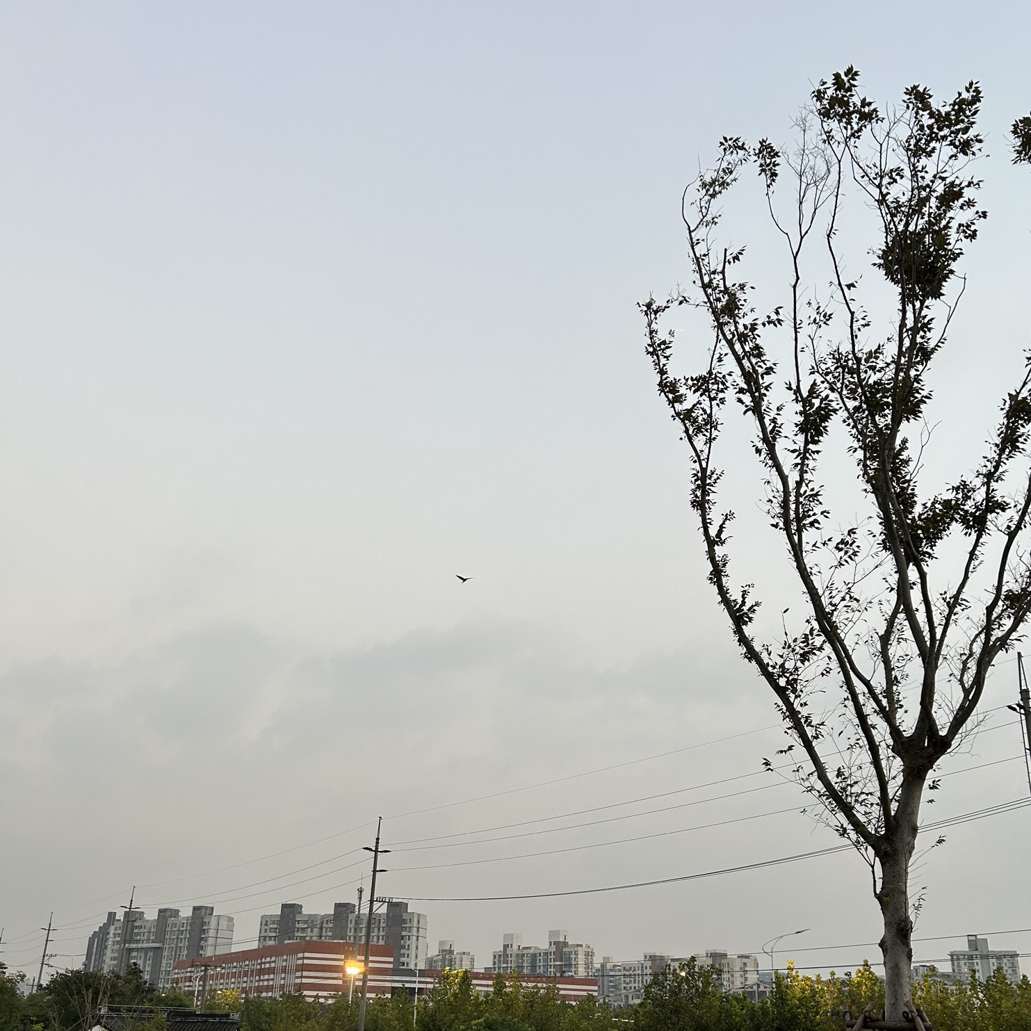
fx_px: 1045
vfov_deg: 52.0
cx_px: 512
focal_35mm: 31
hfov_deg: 52.5
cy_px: 646
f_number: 1.5
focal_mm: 5.7
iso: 80
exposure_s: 1/121
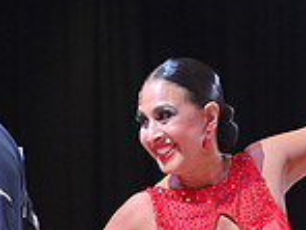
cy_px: 464
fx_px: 3341
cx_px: 63
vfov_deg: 3.9
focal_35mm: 378
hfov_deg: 5.2
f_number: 4
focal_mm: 100
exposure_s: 1/250
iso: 2000
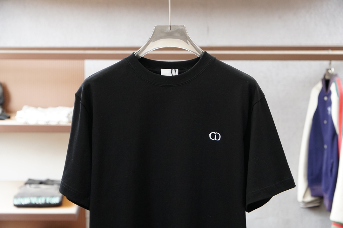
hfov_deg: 25.1
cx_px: 172
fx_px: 772
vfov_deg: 16.9
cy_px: 114
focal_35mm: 81
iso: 800
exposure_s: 1/125
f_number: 4
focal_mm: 54
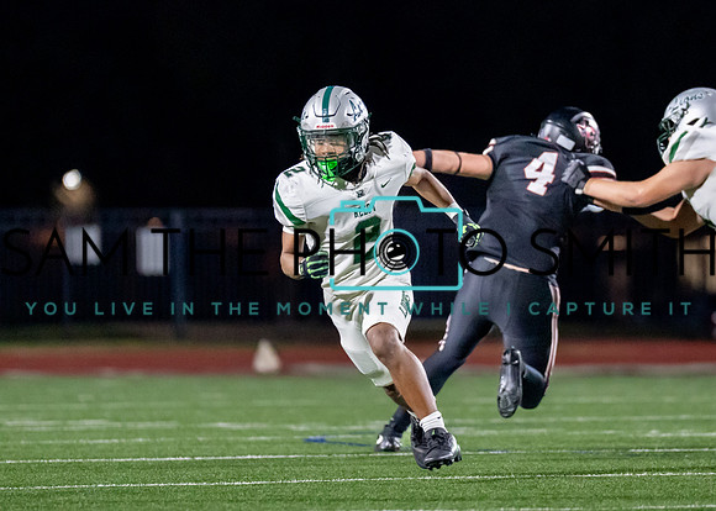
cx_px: 438
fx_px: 9256
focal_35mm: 455
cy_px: 212
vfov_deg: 3.2
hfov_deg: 4.4
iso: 3200
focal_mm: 200
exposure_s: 1/1250
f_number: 2.8
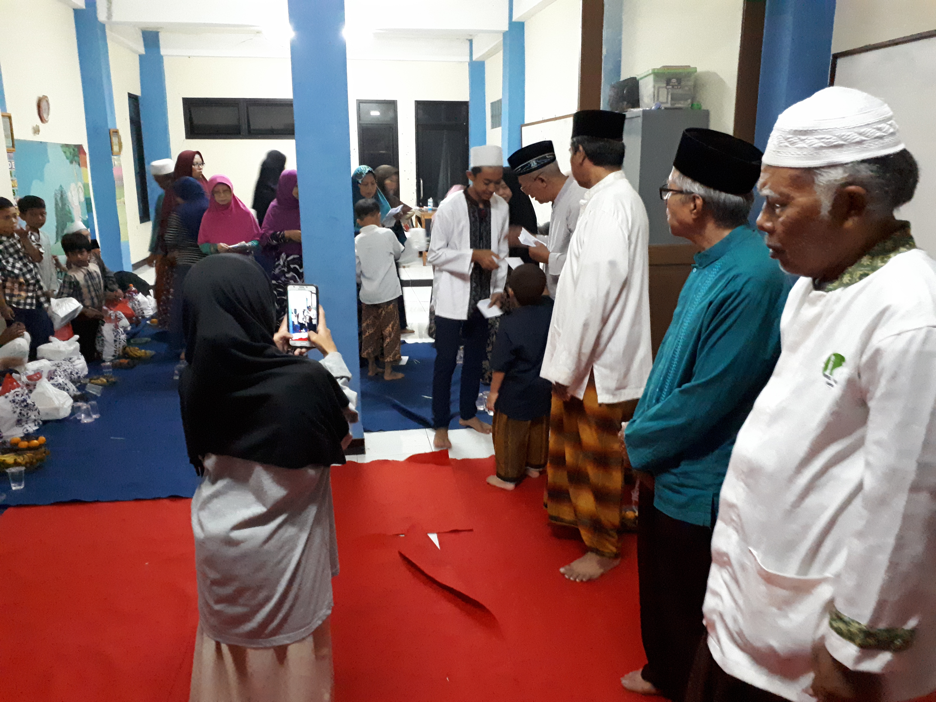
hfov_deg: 65.3
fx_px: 730
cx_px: 468
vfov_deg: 51.4
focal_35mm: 27
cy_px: 351
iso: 1000
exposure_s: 1/17
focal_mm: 3.6
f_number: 1.9
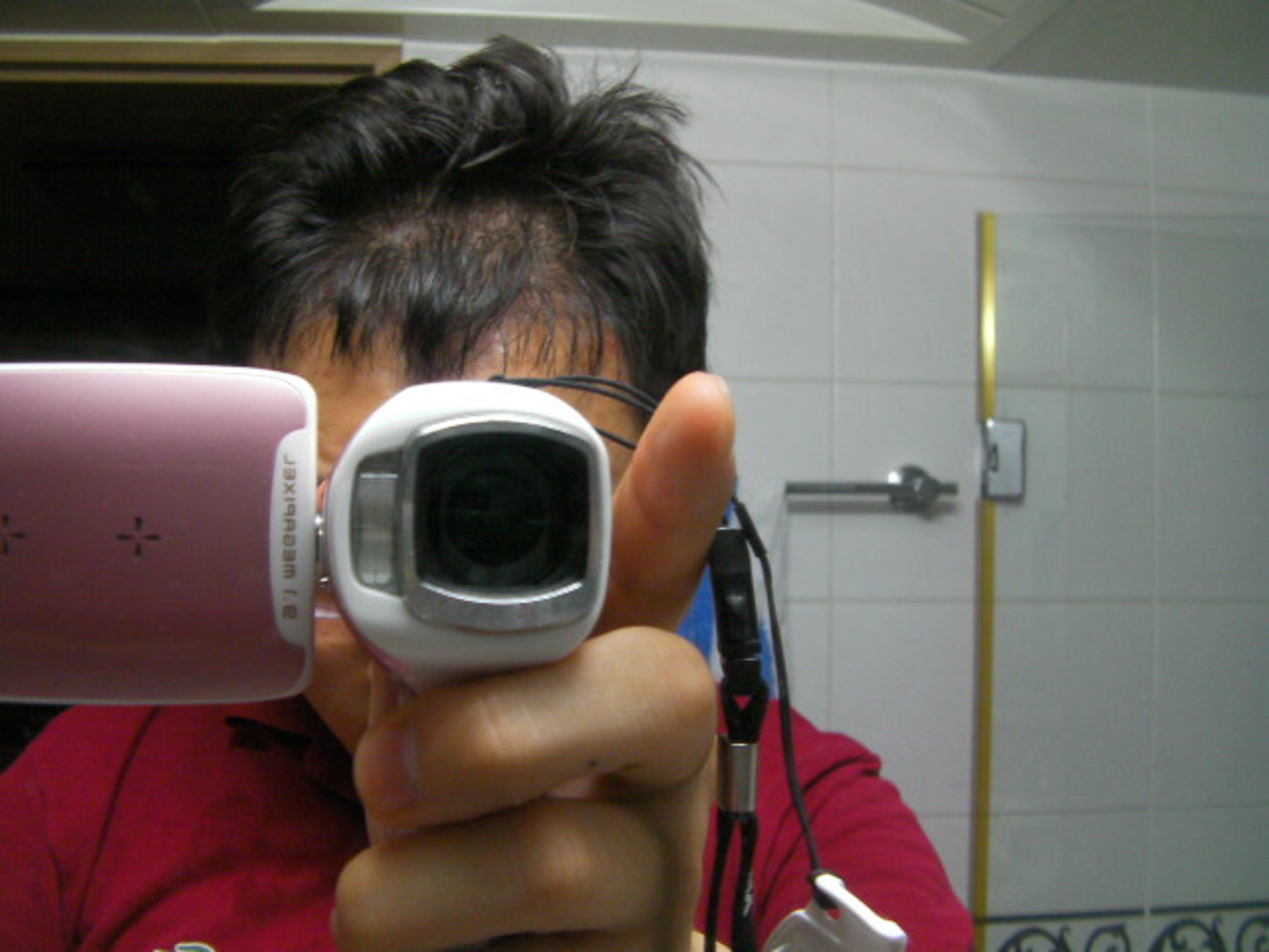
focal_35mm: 38
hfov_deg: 49.0
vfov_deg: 37.7
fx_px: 1393
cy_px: 476
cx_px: 634
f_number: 3.5
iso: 200
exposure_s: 1/25.2
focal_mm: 6.8
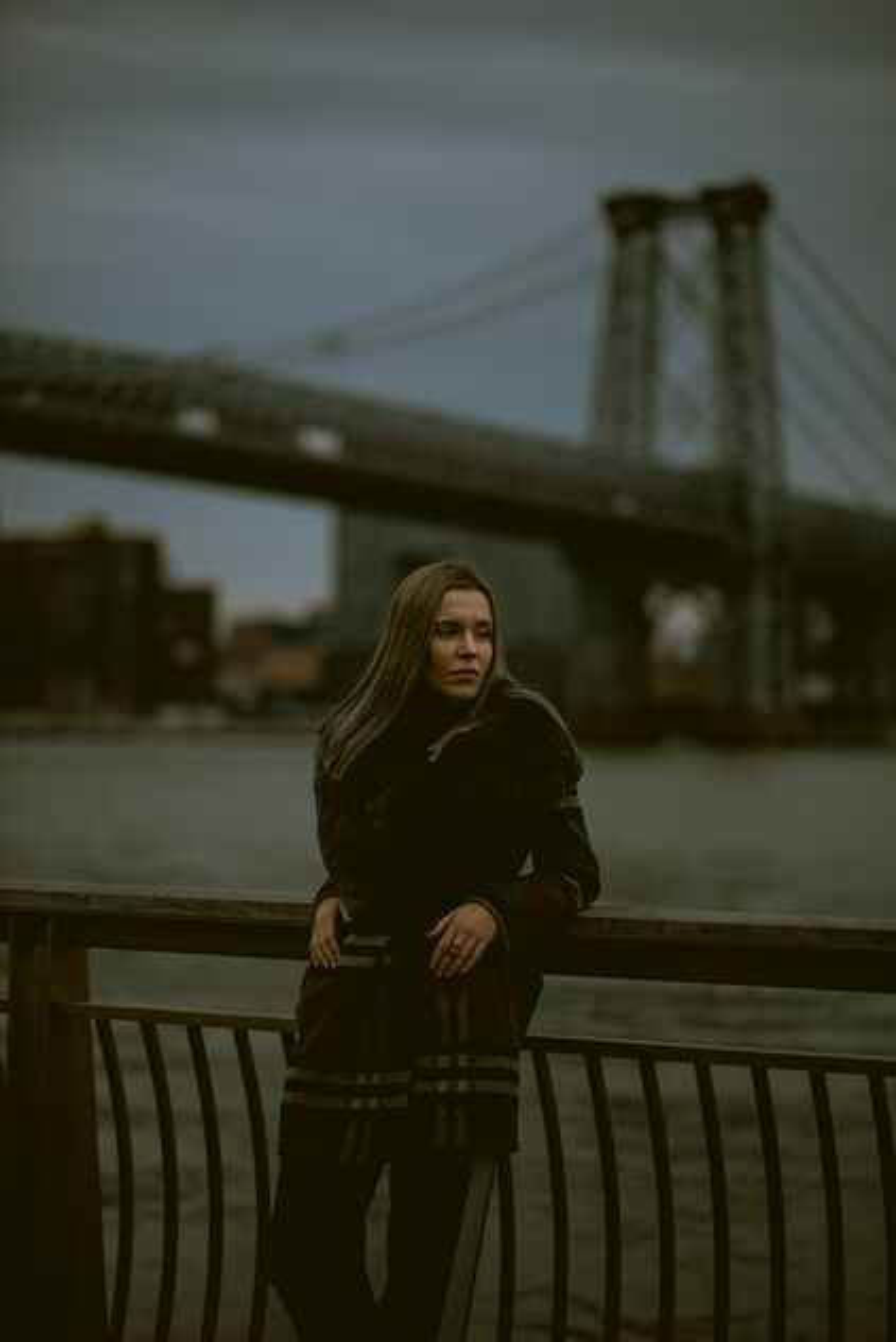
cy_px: 671
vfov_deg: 23.9
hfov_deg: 16.1
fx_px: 3170
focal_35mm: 85
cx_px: 448
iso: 200
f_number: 1.8
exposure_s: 1/2000
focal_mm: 85
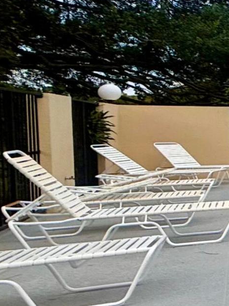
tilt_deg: -0.7
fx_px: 573
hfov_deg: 11.6
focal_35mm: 65
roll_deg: -0.1
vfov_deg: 29.8
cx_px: 682
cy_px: 147
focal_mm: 2.22
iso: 50
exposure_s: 1/1033
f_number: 2.2
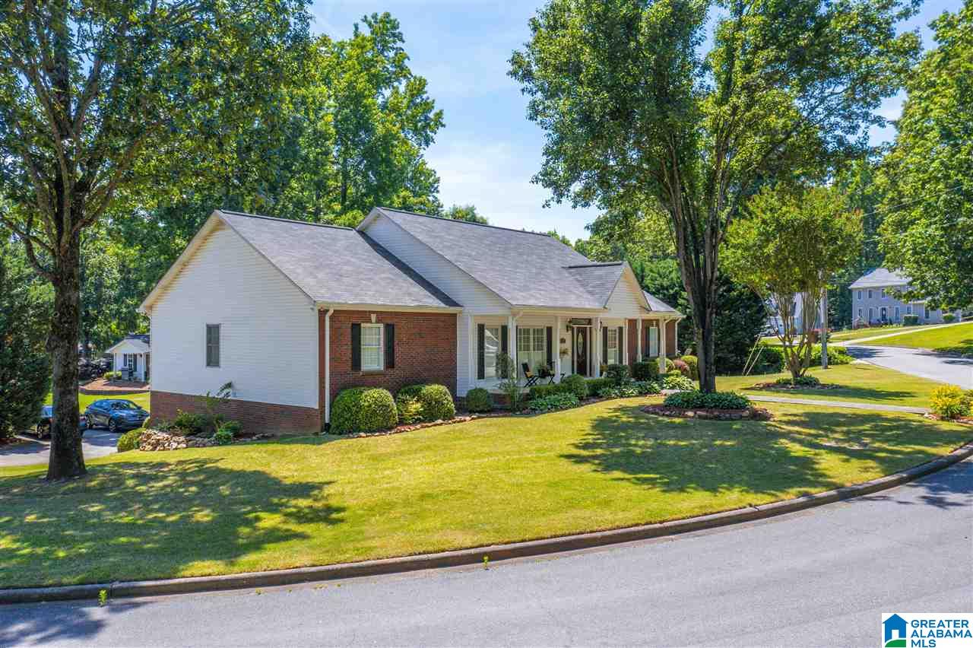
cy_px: 324
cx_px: 486
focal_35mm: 28
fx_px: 756
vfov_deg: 46.4
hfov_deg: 65.5
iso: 200
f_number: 5
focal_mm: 10.26
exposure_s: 1/1000
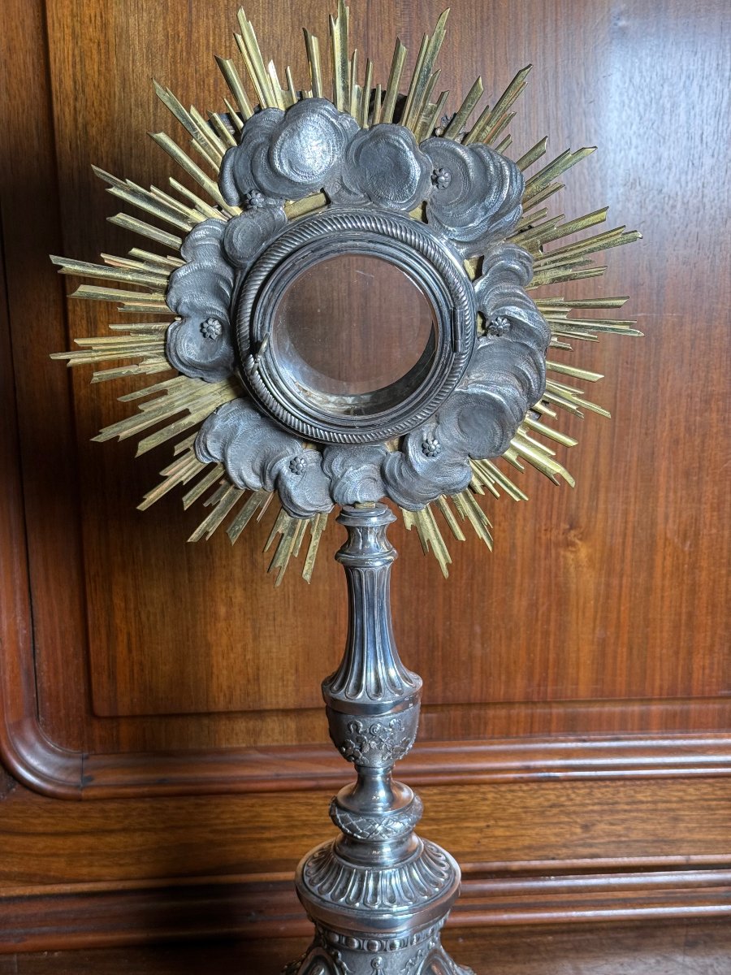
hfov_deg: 30.3
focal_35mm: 48
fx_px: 1352
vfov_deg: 39.7
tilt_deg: -12.6
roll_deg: -0.2
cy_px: 488
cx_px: 366
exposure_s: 1/120
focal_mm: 6.76
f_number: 1.78
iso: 100
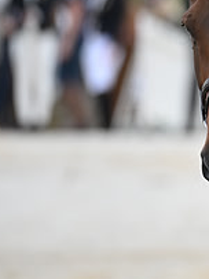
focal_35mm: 1100
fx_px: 8865
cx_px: 389
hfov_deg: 1.3
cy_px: 80
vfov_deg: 1.8
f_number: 5.6
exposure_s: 1/1600
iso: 640
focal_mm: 400
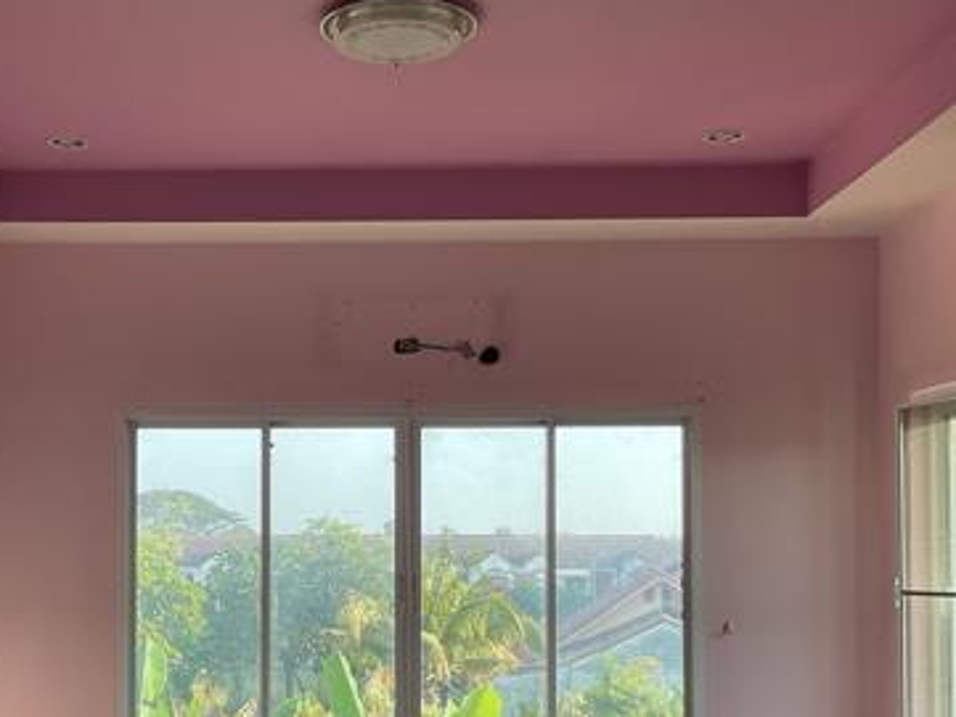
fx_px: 1464
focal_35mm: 53
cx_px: 347
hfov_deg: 35.9
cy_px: 507
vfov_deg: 27.3
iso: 20
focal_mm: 3
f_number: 1.8
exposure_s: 1/100
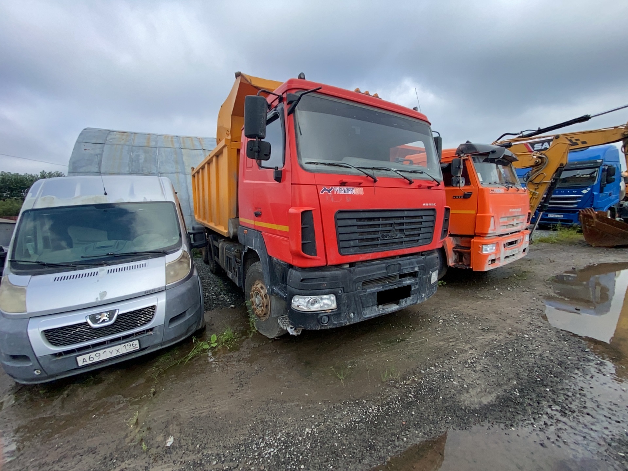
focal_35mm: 13
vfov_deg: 89.9
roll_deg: +3.4
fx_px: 236
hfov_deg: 106.2
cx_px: 314
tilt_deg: -5.7
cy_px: 236
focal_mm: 1.54
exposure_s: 1/698
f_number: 2.4
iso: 20
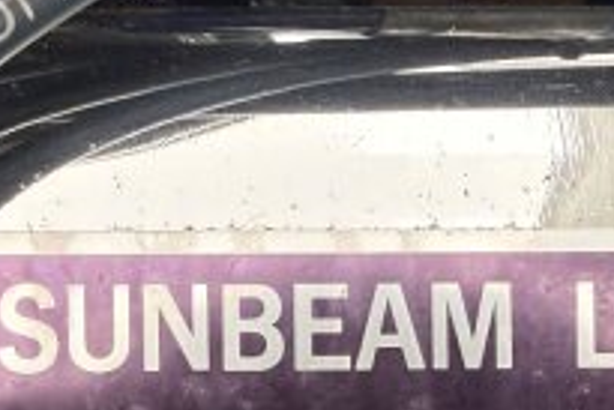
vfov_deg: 16.8
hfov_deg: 25.9
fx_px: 1331
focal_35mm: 78
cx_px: 398
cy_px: 485
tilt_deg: -56.1
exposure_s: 1/50
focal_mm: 2.22
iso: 320
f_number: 2.2
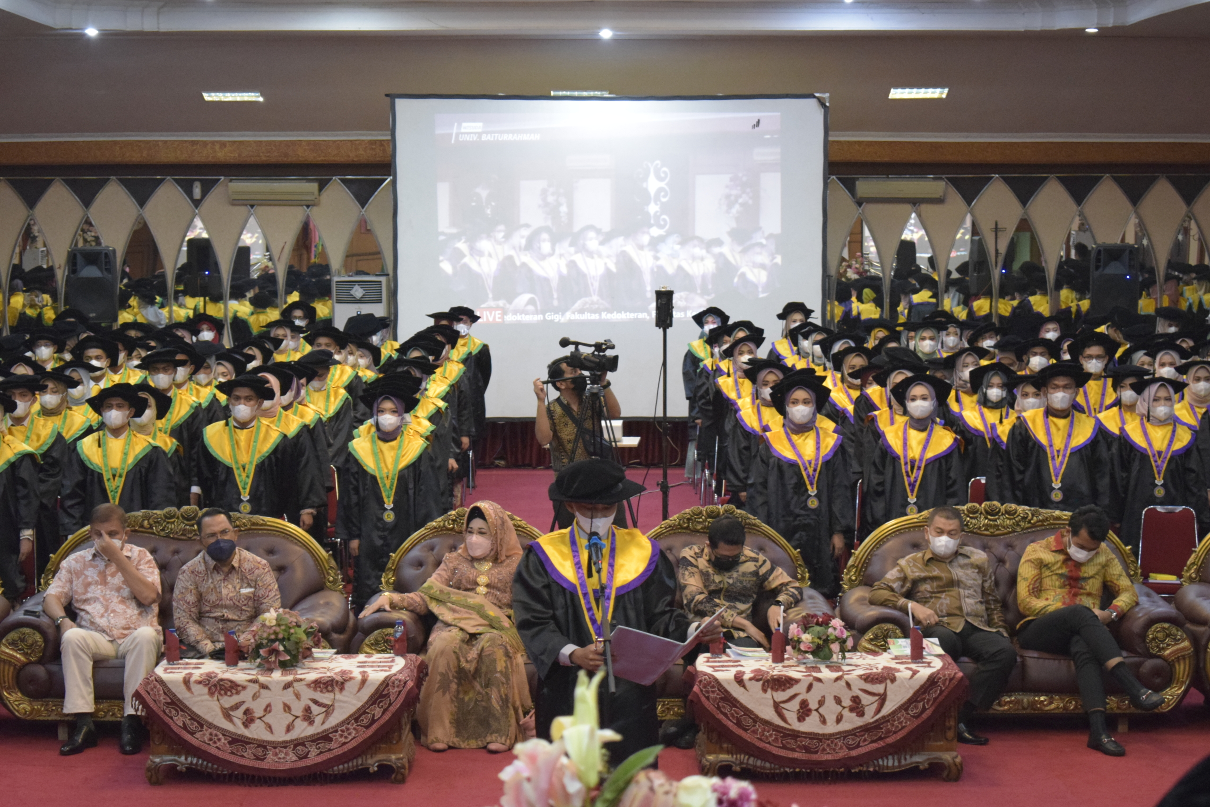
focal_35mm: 82
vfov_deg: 16.6
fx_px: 2773
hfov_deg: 24.6
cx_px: 605
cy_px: 404
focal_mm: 55
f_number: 5.6
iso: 5000
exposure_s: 1/60
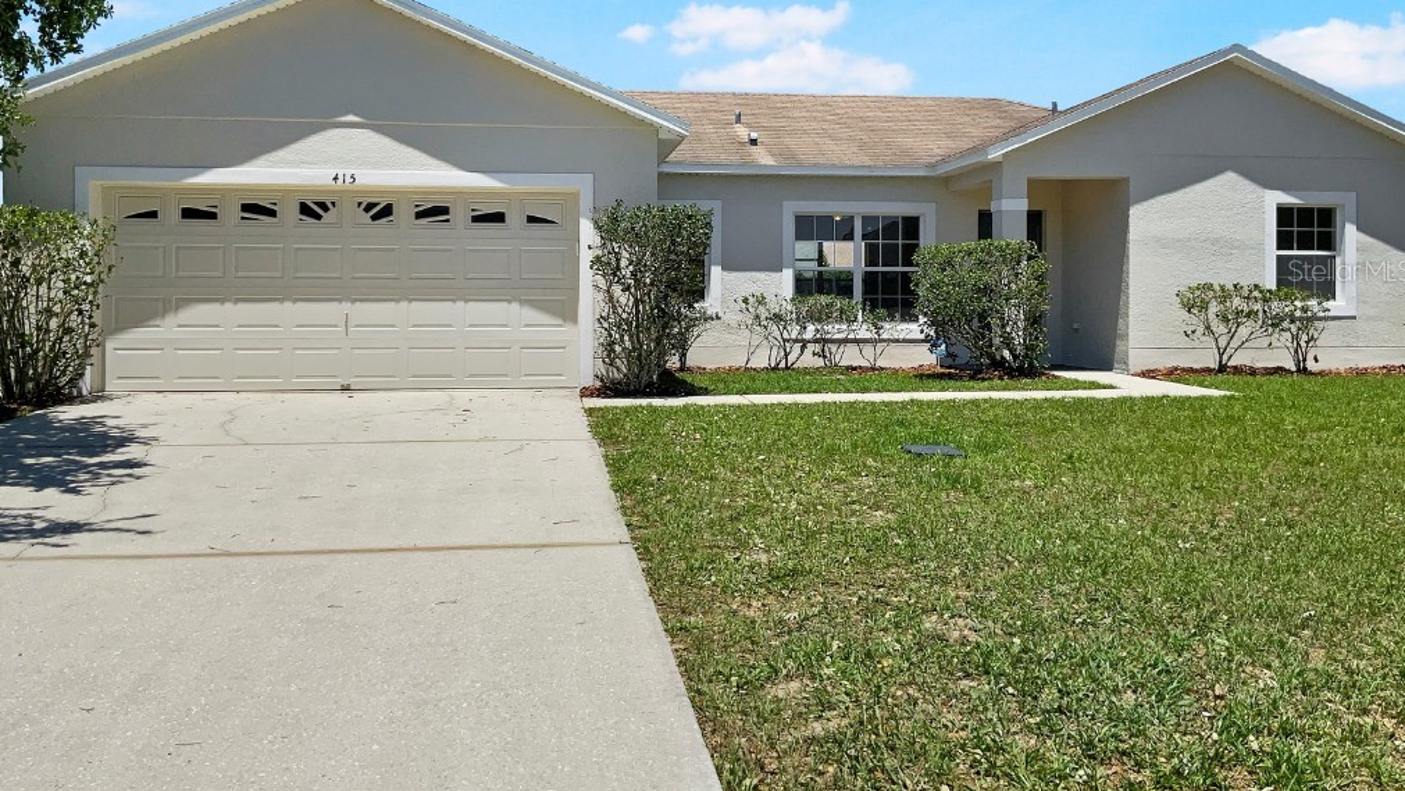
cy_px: 270
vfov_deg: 36.4
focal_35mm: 32
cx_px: 707
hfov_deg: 61.0
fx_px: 1192
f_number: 1.8
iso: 20
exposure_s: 1/10000
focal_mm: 3
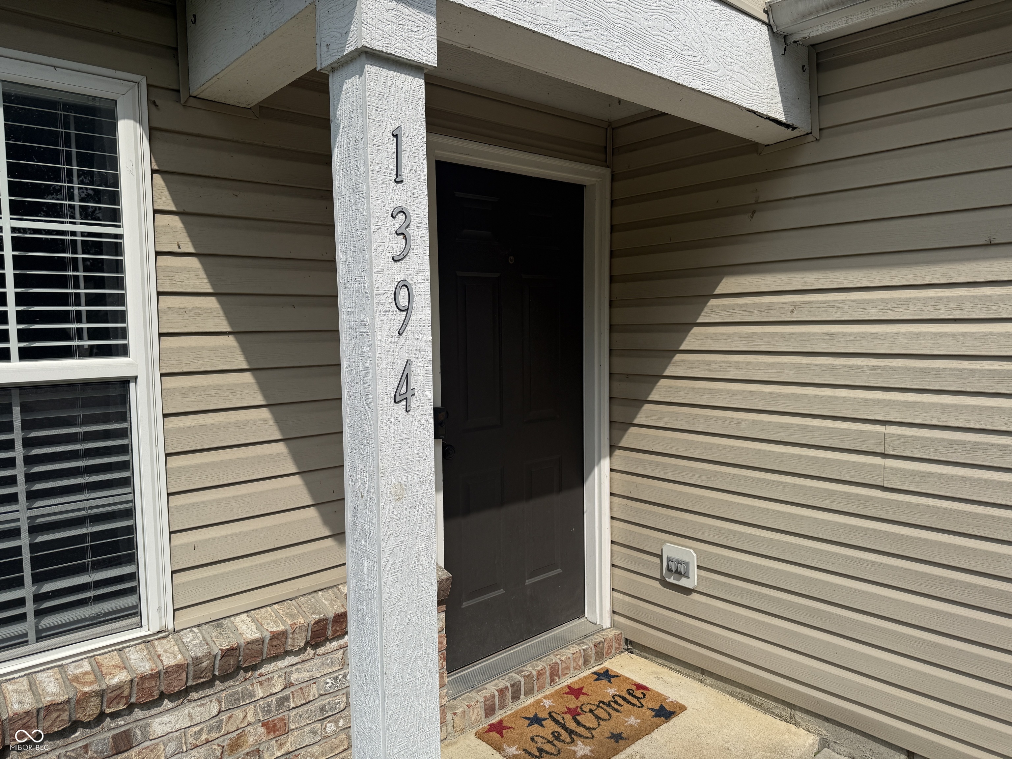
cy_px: 380
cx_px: 506
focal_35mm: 24
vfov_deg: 56.8
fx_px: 702
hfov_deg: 71.6
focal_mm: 6.76
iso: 80
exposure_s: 1/9091
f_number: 1.78
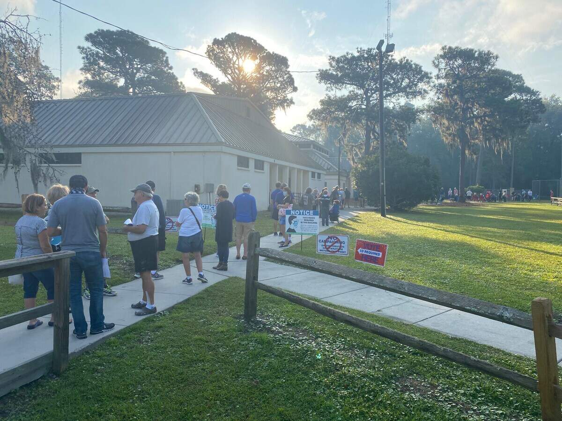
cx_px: 281
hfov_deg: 67.3
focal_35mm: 26
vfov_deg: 53.1
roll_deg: -1.3
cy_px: 210
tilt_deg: -2.5
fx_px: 422
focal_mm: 4.25
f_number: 1.8
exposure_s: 1/1678
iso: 32
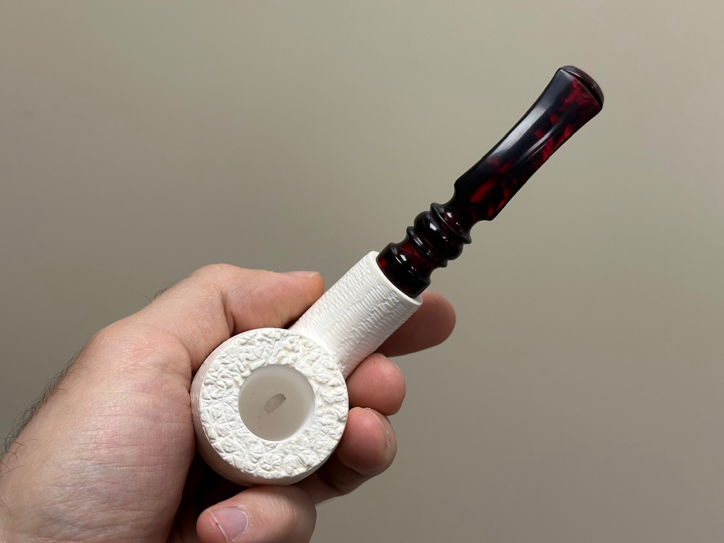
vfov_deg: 30.3
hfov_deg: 39.7
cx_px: 362
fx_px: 1004
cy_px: 272
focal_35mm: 48
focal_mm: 6.86
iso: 64
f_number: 1.78
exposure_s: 1/121
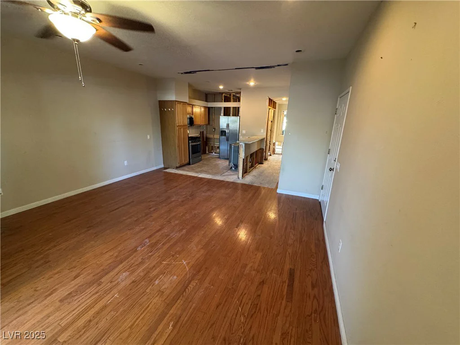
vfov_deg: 85.7
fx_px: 186
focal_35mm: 14
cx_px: 230
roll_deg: -2.1
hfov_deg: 102.1
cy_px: 172
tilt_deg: -16.9
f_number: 2.2
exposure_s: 1/60
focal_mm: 2.22
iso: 640
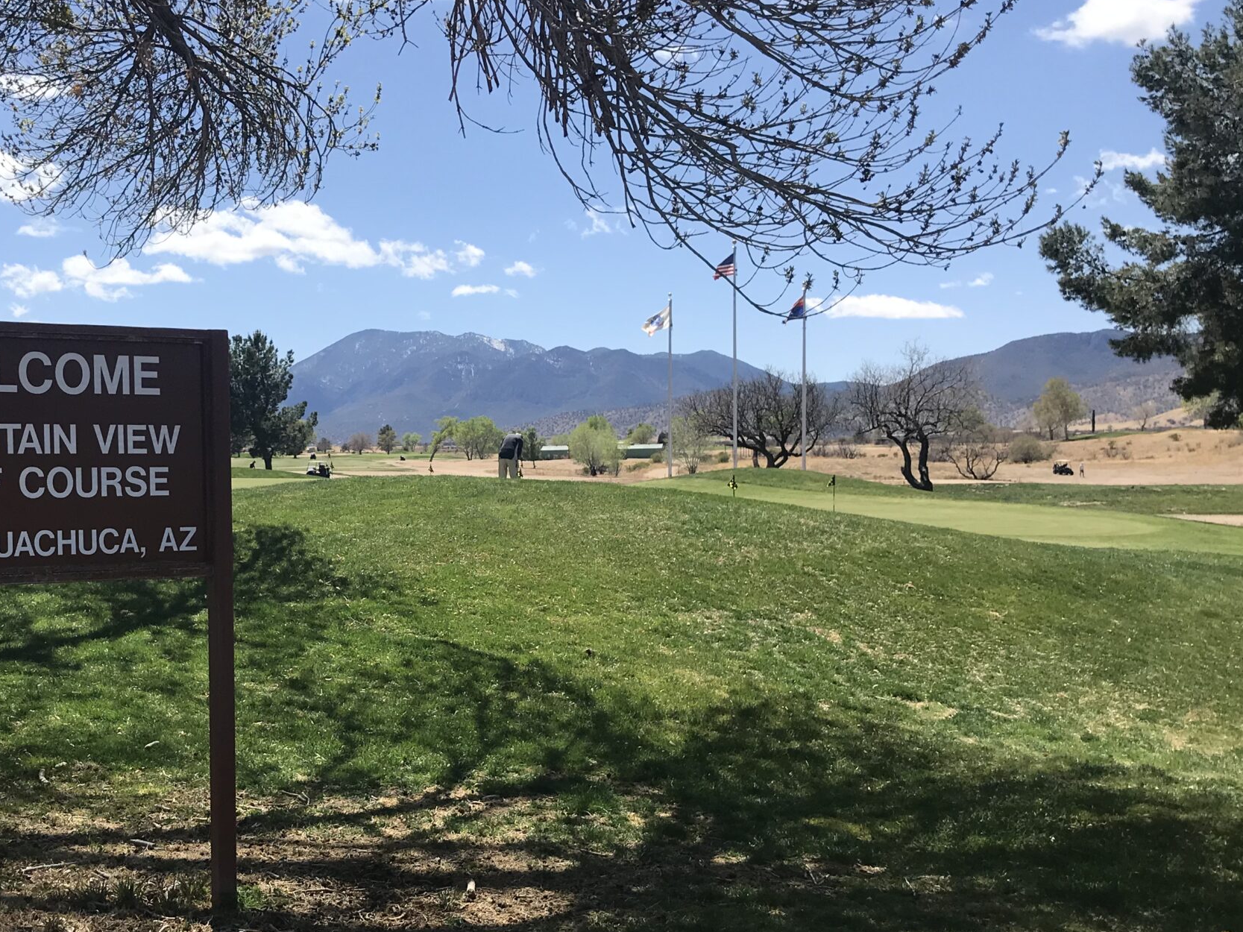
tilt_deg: -4.5
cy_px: 542
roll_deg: +2.7
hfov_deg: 43.4
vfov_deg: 33.5
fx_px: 1544
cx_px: 448
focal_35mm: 43
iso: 20
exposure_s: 1/2660
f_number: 1.8
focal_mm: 3.99
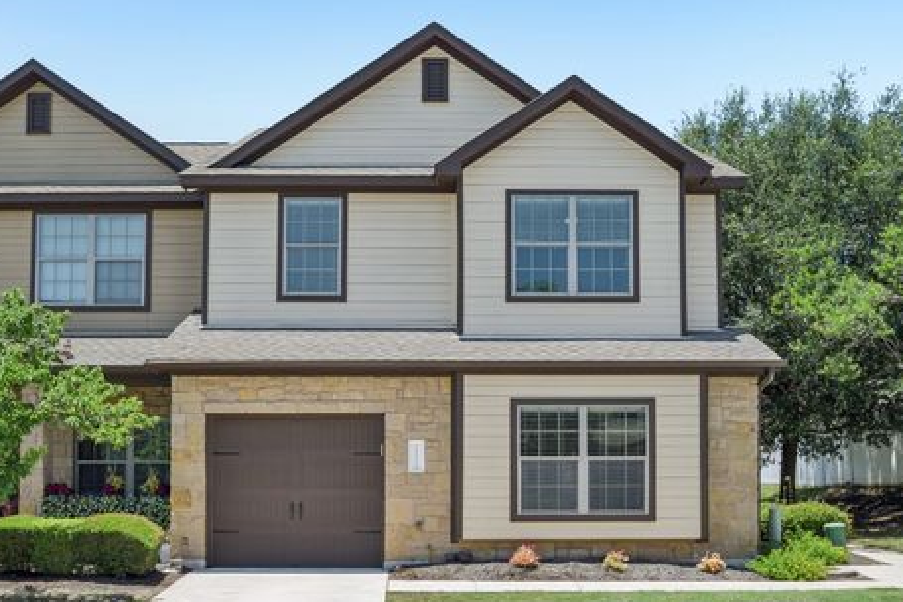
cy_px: 309
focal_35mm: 36
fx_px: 903
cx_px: 448
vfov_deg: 36.8
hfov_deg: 53.1
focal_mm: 22
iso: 400
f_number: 8
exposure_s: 1/320
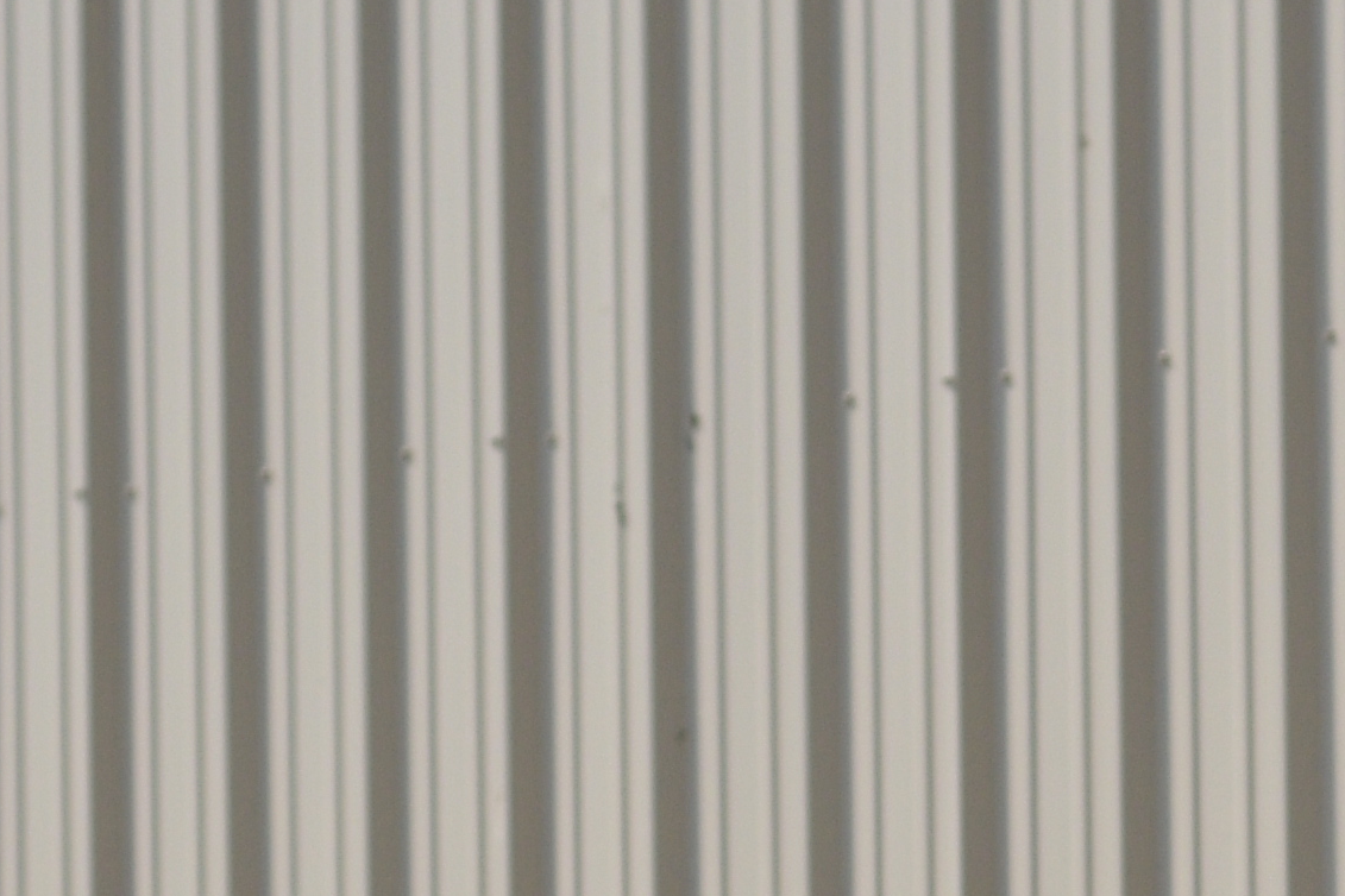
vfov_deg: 3.4
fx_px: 14869
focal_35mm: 398
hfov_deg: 5.2
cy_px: 2185
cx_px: 1718
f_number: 4.5
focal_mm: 50
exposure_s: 1/4000
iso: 140
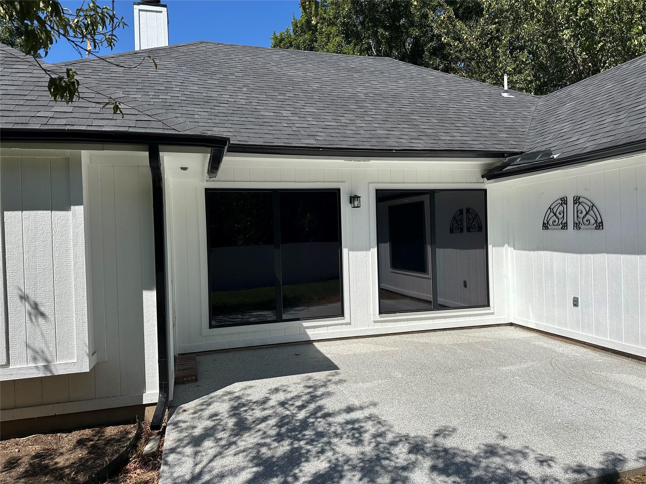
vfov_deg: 56.8
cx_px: 323
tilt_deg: +0.6
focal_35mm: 24
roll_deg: +2.2
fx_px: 448
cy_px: 242
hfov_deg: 71.6
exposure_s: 1/7576
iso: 80
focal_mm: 6.86
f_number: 1.78
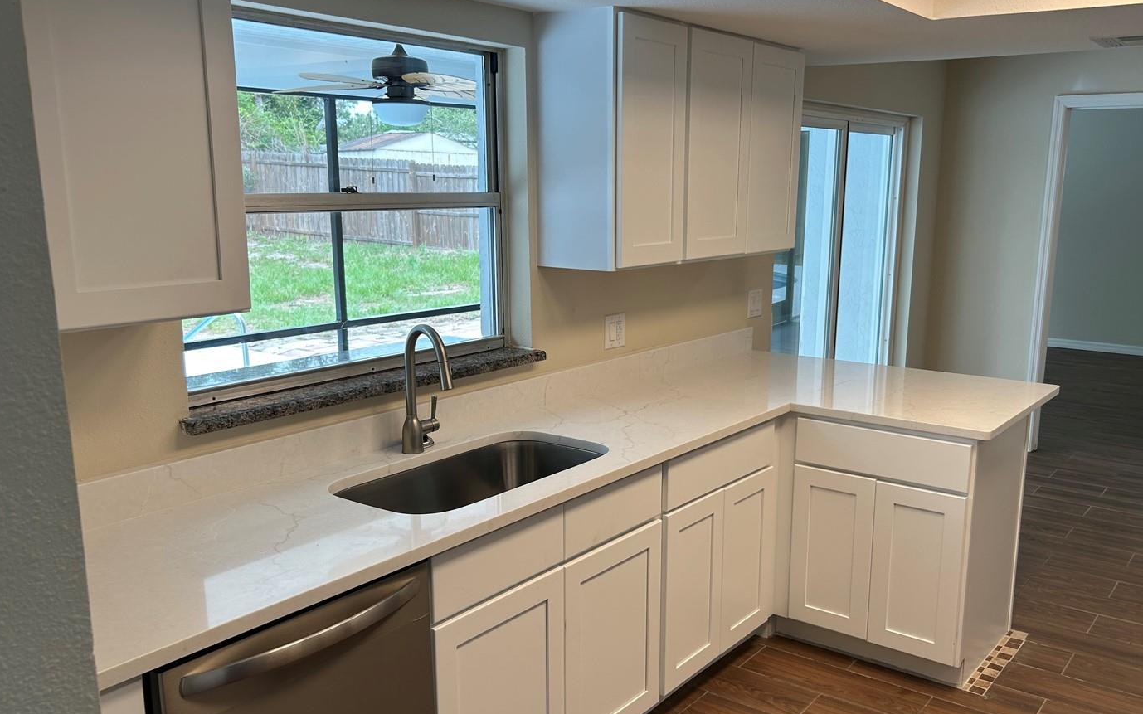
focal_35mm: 32
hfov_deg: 59.5
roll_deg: -0.1
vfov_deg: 39.4
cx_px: 625
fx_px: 997
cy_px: 393
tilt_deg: -12.5
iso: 32
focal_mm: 5.7
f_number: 1.5
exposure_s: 1/139
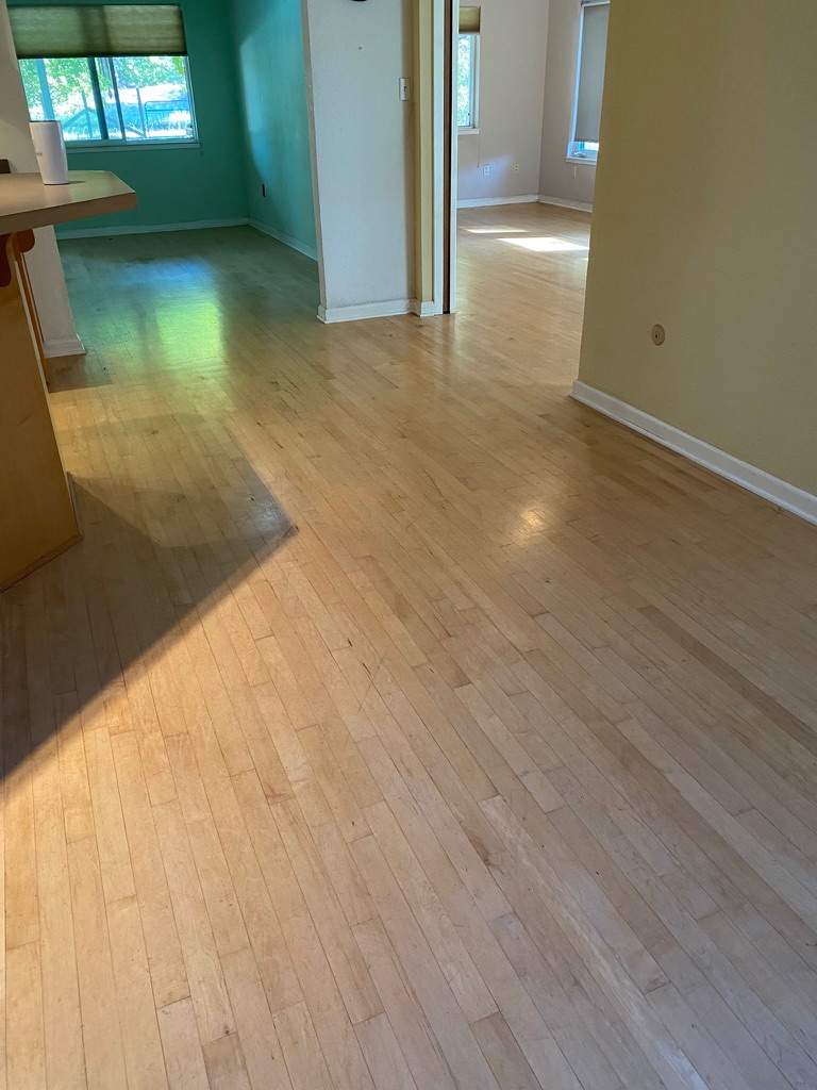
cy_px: 545
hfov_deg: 53.1
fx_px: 818
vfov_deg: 67.3
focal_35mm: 26
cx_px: 408
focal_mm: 4.25
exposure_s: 1/60
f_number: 1.8
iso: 200
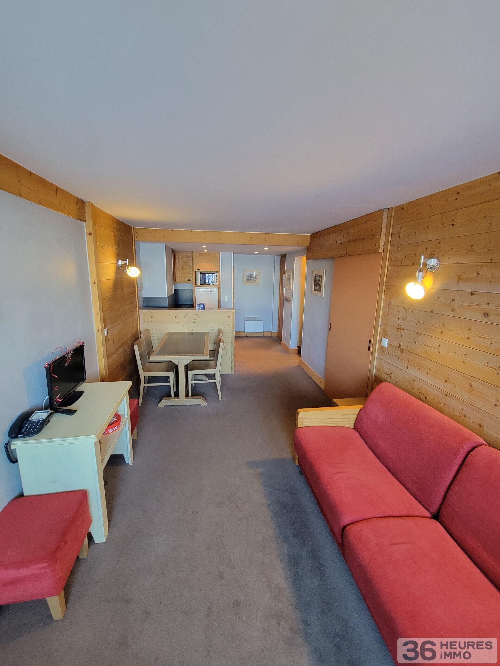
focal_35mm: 13
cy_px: 333
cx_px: 250
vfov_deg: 106.2
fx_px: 250
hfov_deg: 89.9
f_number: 2.2
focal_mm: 2.2
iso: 320
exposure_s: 1/33
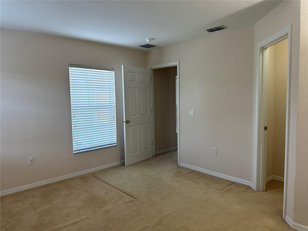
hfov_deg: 71.6
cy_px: 116
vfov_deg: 56.8
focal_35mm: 24
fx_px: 214
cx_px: 154
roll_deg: +1.2
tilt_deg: -5.2
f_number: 1.78
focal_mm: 6.86
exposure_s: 1/120
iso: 160
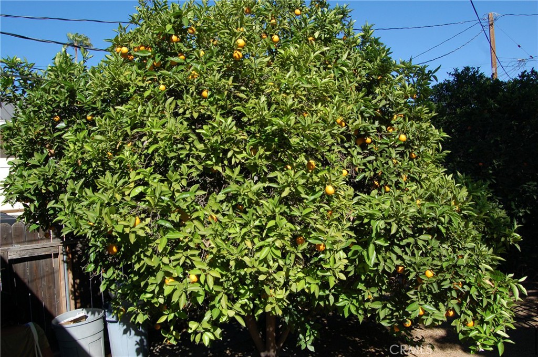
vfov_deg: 16.5
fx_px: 1231
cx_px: 269
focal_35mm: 82
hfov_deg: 24.6
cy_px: 178
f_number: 10
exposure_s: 1/400
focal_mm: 55
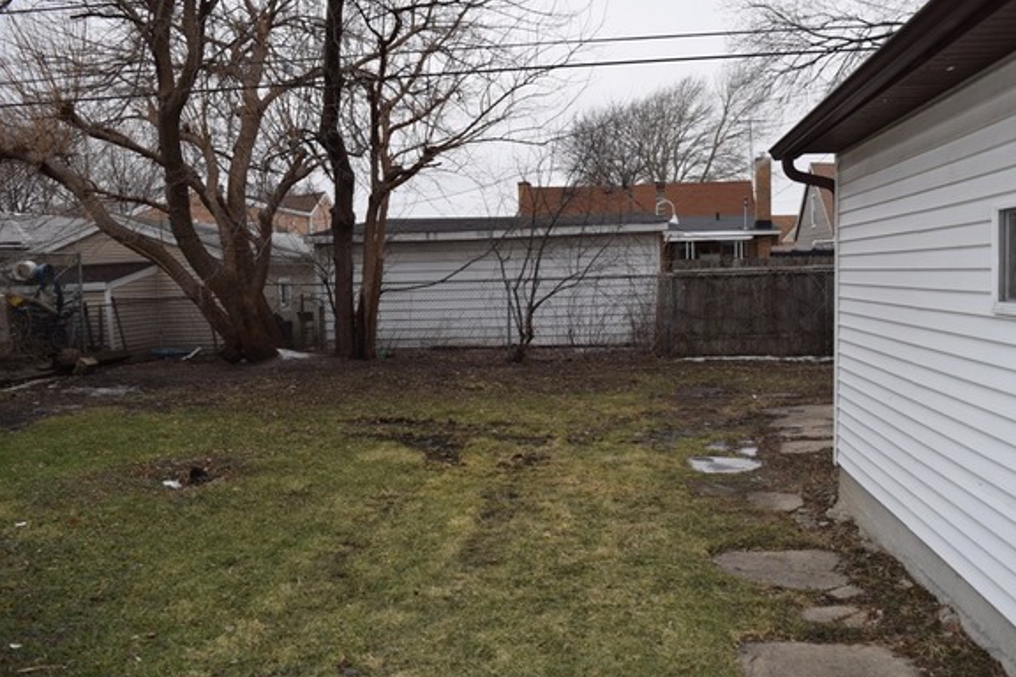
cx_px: 515
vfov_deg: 43.6
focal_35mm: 30
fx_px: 847
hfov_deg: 61.9
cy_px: 359
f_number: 5.6
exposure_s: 1/125
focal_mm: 18
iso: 100
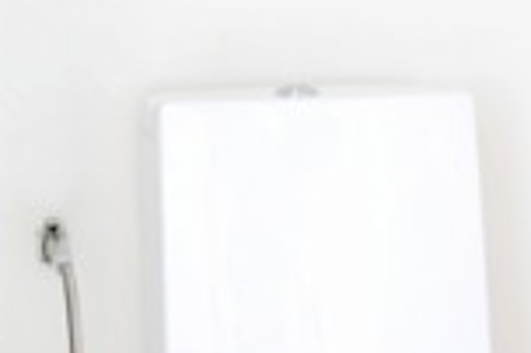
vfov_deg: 13.2
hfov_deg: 20.4
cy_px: -248
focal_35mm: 95
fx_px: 1400
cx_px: -66
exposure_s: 1/4
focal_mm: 16
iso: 200
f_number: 3.5
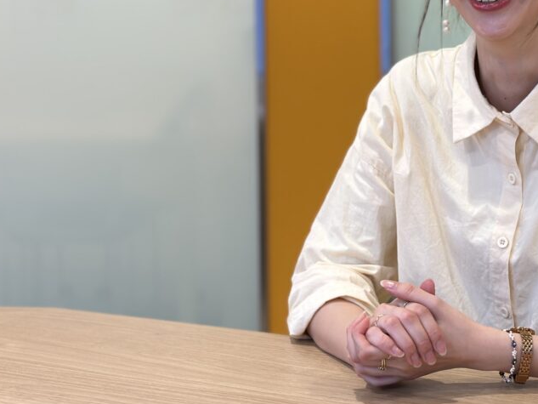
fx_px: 1415
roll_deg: +0.6
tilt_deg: -2.6
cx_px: 472
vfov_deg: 16.1
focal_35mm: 91
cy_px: 83
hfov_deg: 21.1
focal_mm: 6.86
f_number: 1.78
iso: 80
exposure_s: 1/100
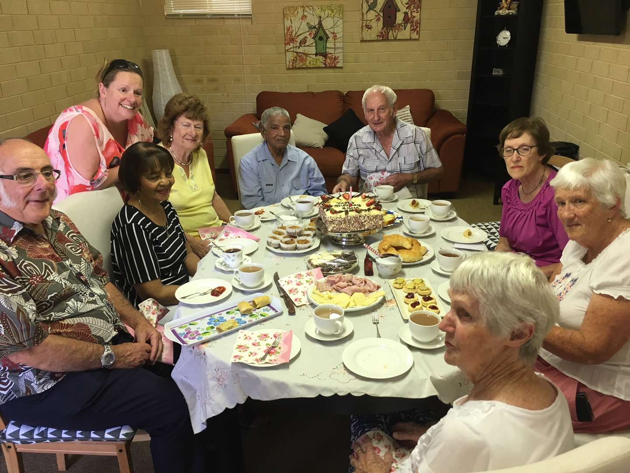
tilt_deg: -21.3
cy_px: 236
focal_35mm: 29
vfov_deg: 48.2
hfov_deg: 61.7
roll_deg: +0.7
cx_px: 315
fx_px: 528
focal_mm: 4.15
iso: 100
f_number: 2.2
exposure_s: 1/33
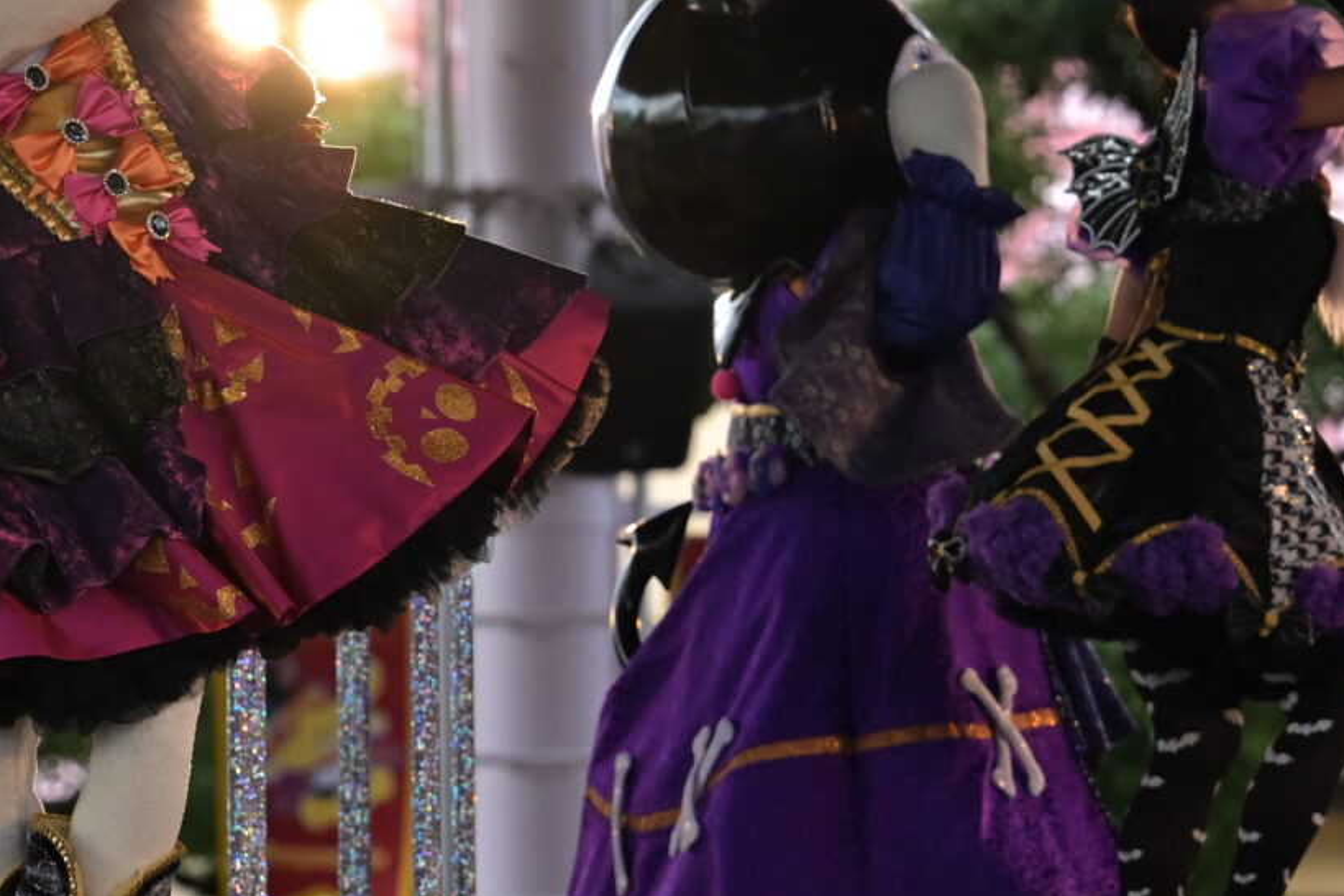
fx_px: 12020
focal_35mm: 322
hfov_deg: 6.4
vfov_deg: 4.3
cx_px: -2
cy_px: 73
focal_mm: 103
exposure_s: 1/1600
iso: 800
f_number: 2.8
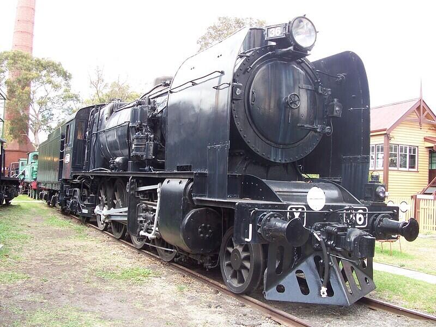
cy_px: 164
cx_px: 218
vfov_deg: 40.7
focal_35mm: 35
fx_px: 441
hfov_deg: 52.6
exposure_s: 1/180
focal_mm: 6
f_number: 2.8
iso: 80
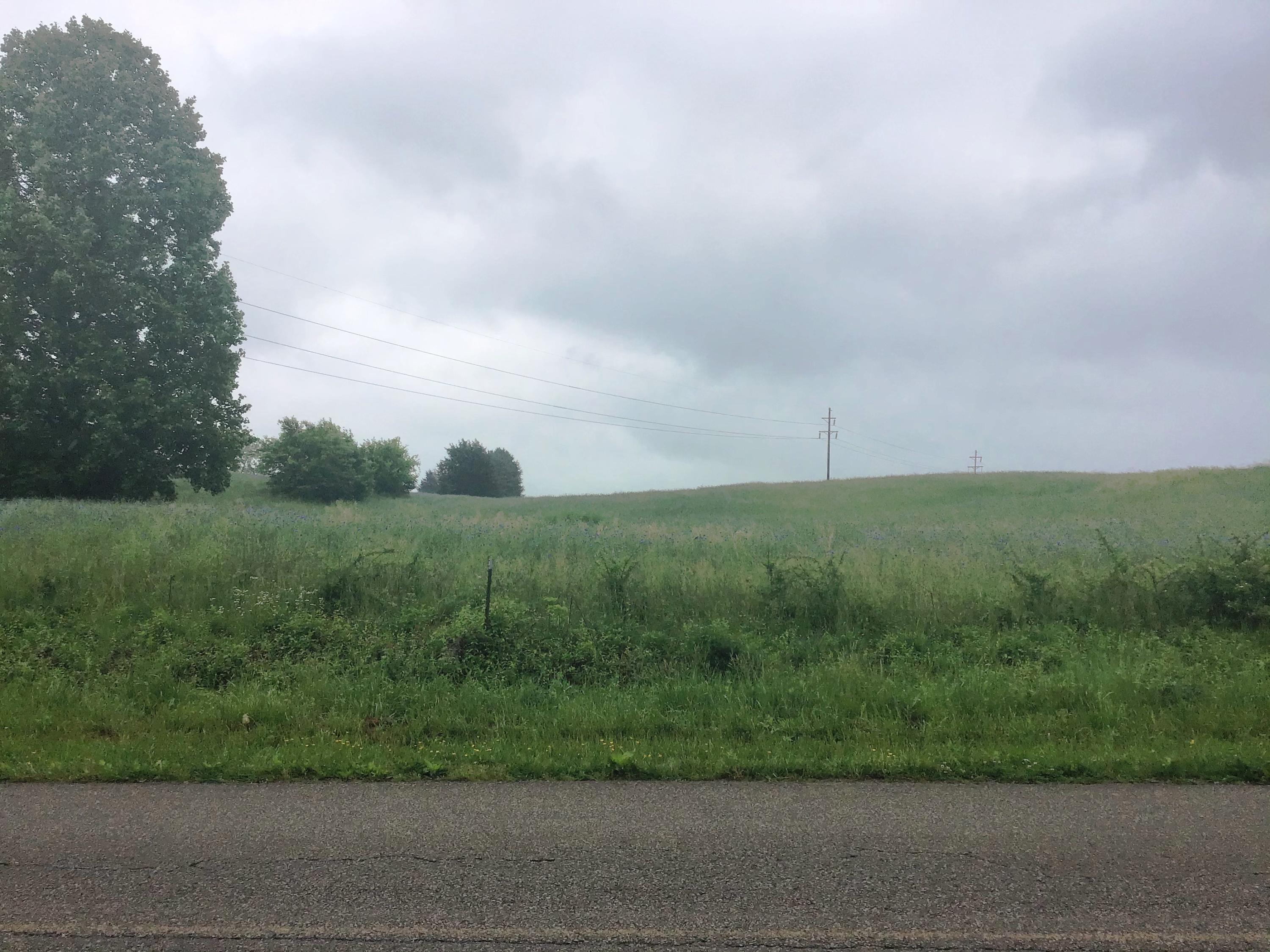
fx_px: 1137
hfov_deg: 58.4
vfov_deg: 45.4
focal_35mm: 31
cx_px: 635
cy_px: 476
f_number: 2.4
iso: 25
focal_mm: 3.3
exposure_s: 1/608
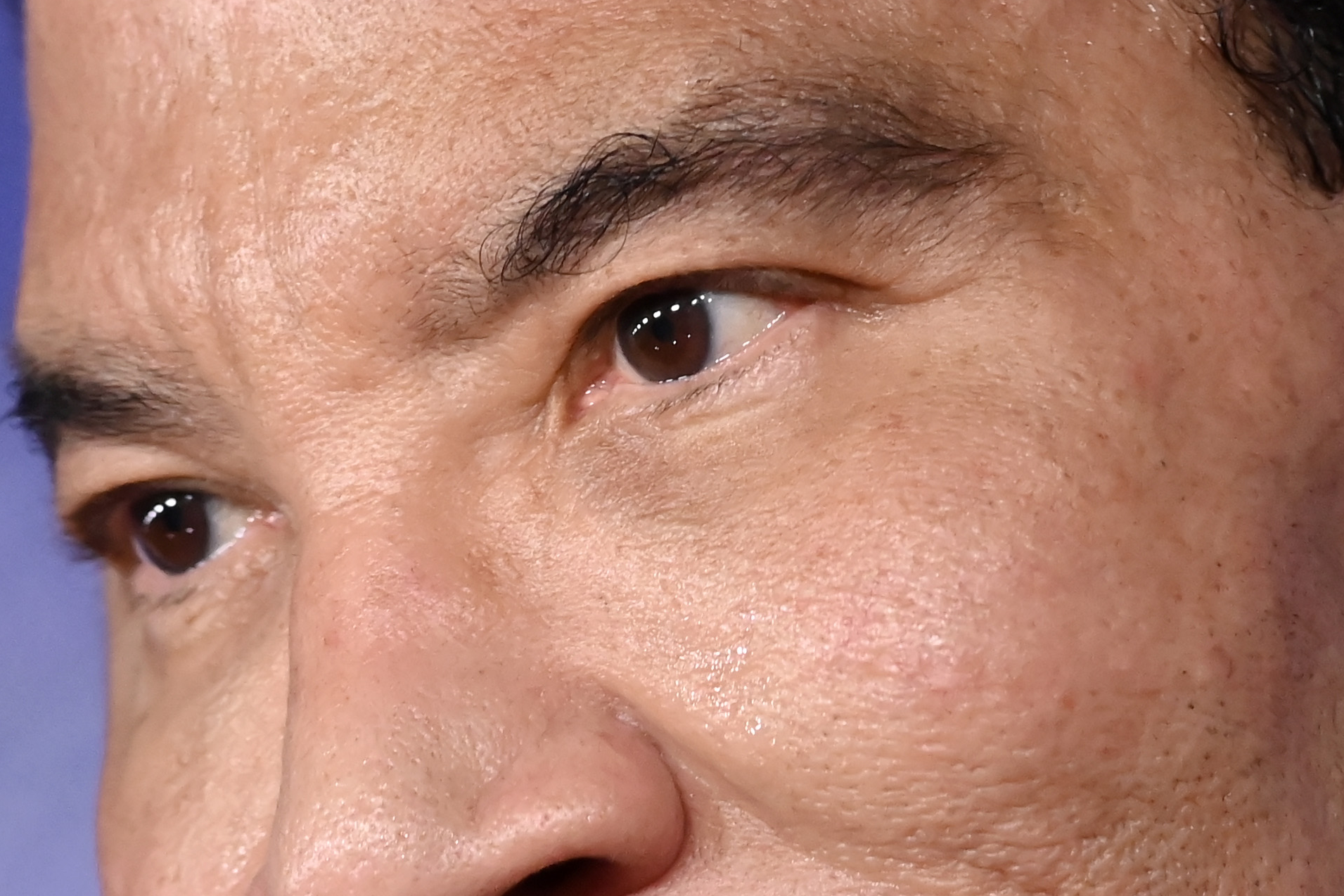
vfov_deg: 1.6
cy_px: 817
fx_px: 32627
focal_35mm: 874
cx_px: 663
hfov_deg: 2.4
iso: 10000
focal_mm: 300
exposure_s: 1/640
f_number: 5.6
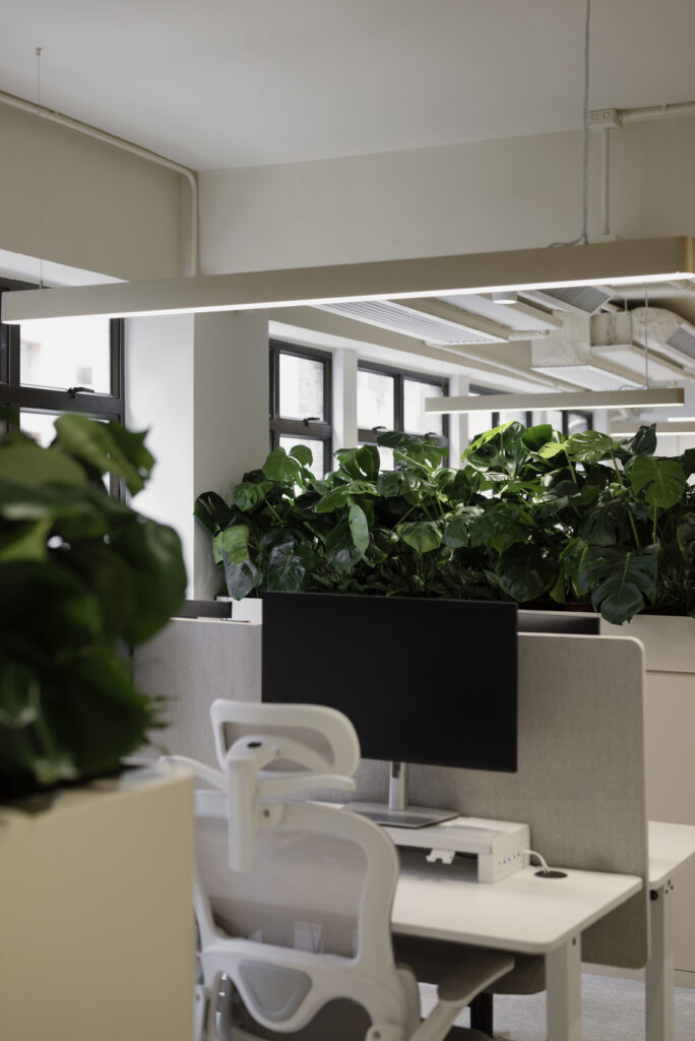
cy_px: 520
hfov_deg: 27.0
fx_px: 1446
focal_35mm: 50
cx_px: 348
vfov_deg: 39.6
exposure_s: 1/160
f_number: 2.8
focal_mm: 50
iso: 400
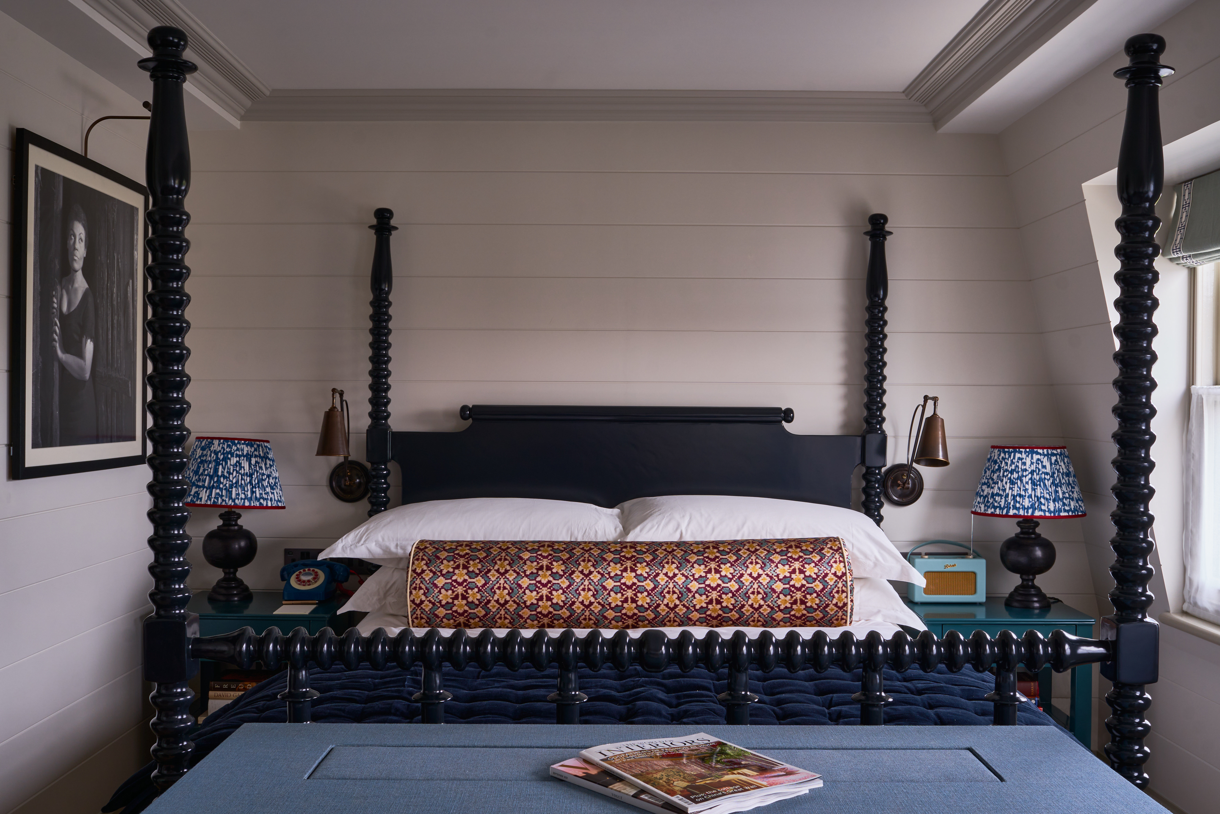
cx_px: 610
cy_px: 407
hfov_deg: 51.9
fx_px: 1254
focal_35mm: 37
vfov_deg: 35.9
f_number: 11
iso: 50
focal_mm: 25
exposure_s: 1/3
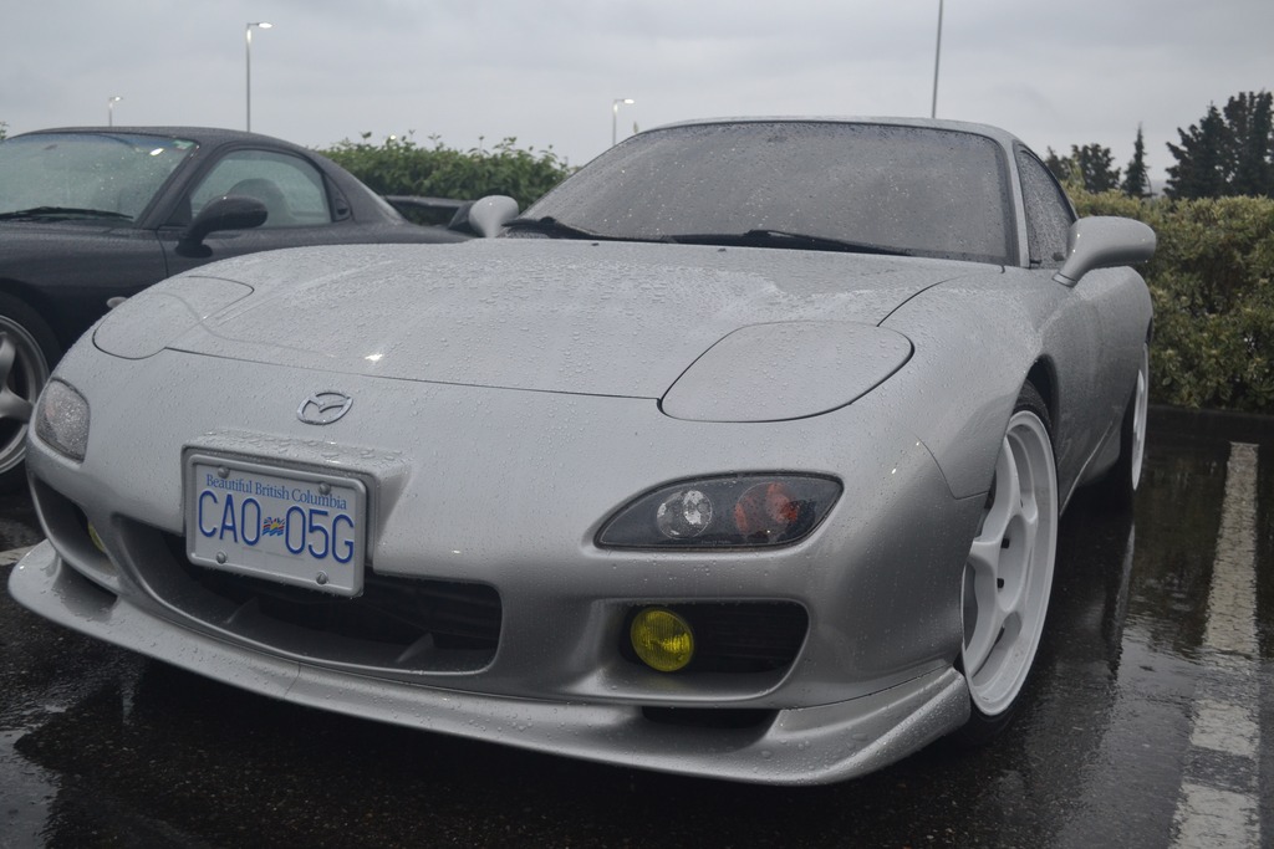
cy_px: 424
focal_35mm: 36
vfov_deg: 36.9
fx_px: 1274
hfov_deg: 53.1
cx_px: 637
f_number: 4.5
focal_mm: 24
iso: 400
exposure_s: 1/80
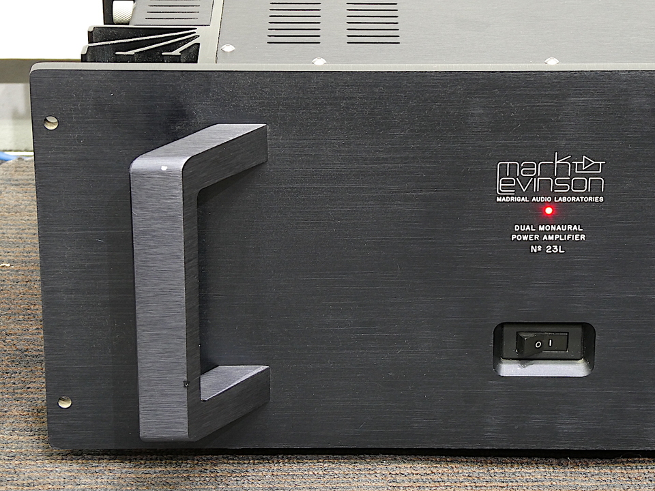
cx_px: 328
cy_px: 246
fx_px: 2346
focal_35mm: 124
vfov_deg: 12.0
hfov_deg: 15.9
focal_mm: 22.3
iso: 200
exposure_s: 1/1.3
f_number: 5.2
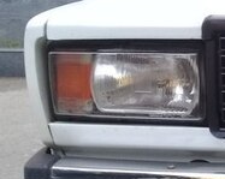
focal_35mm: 107
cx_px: 378
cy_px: 76
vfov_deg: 14.4
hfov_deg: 15.8
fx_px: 711
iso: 50
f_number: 2.2
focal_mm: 3.3
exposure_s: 1/50
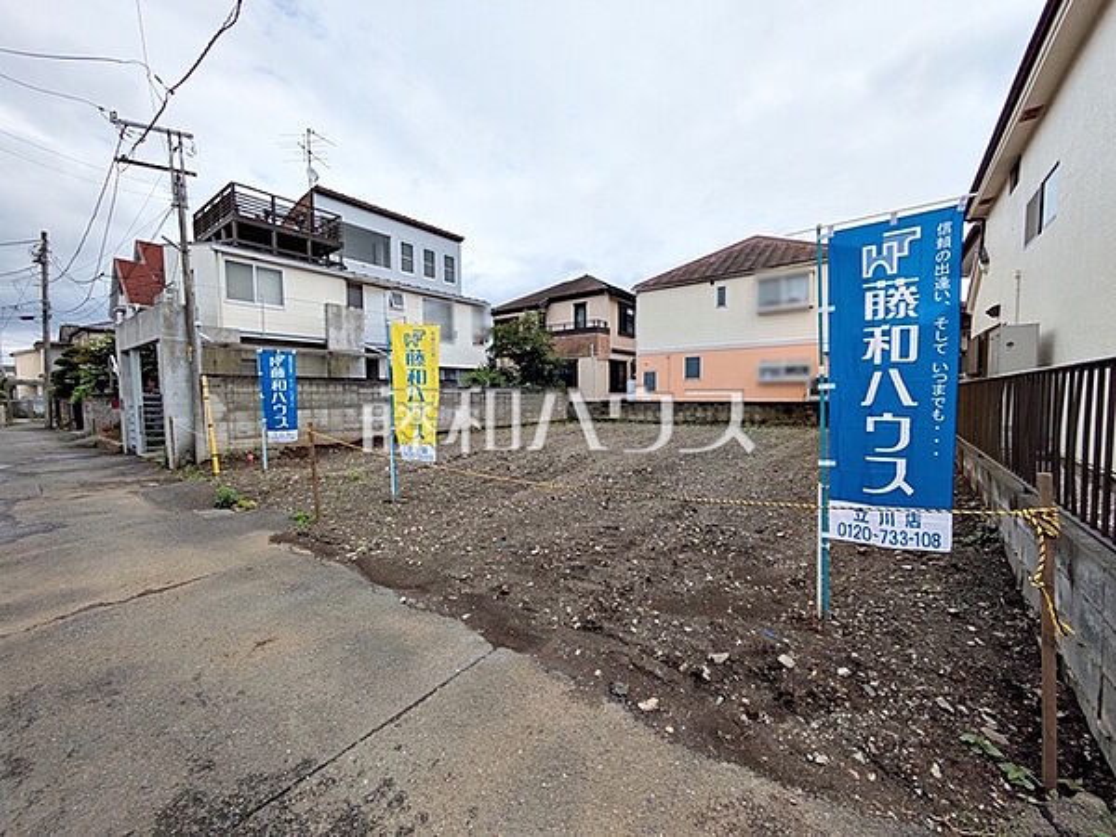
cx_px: 558
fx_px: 451
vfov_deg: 85.7
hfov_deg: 102.1
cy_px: 418
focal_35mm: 14
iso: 52
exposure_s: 1/2915
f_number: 2.2
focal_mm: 1.83
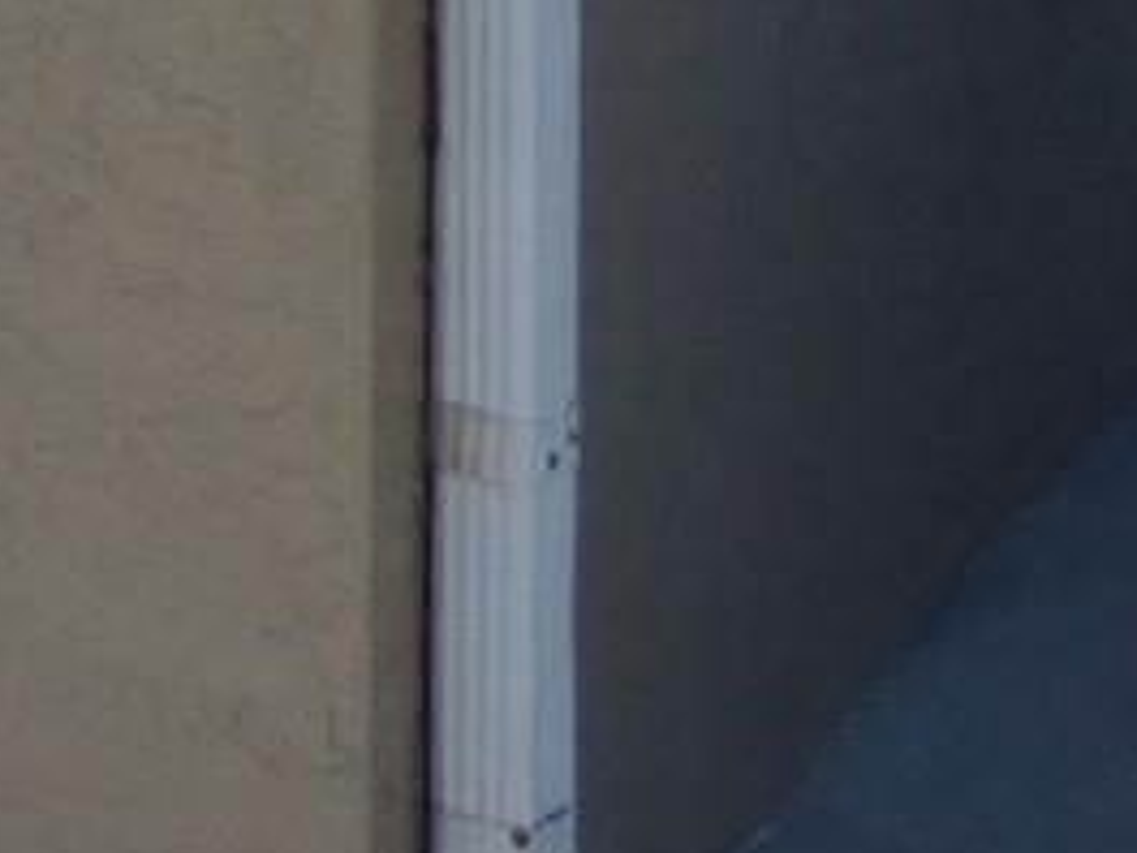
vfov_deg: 11.5
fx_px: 3974
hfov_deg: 11.5
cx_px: -2033
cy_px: -599
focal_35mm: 121
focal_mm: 3.58
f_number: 2.8
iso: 100
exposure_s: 1/1600
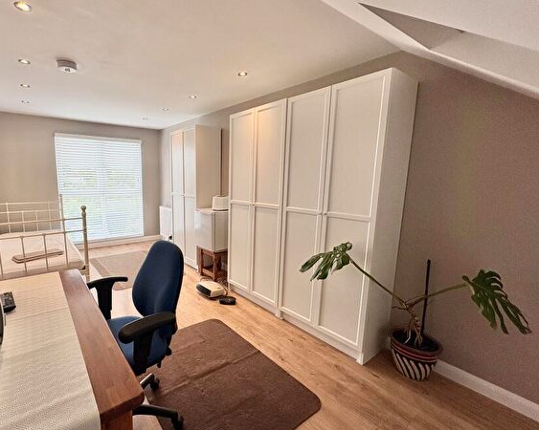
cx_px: 214
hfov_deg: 88.5
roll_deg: -0.5
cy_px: 219
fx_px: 271
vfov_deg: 76.9
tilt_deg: -7.7
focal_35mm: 17
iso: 80
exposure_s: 1/131
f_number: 2.2
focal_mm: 2.22
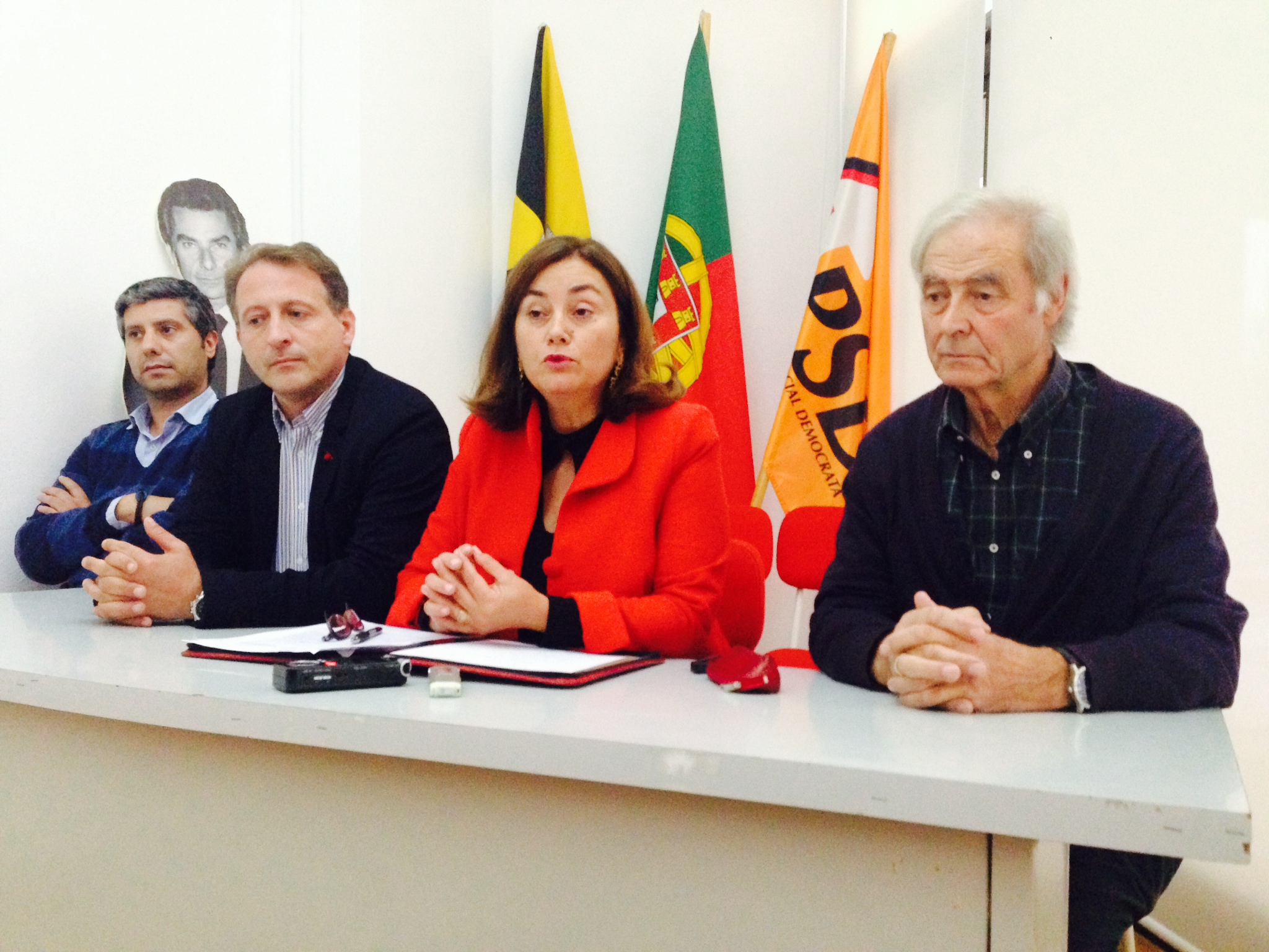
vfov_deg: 42.9
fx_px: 1210
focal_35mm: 33
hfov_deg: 55.4
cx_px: 634
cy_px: 476
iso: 500
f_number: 2.4
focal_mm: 4.12
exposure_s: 1/17
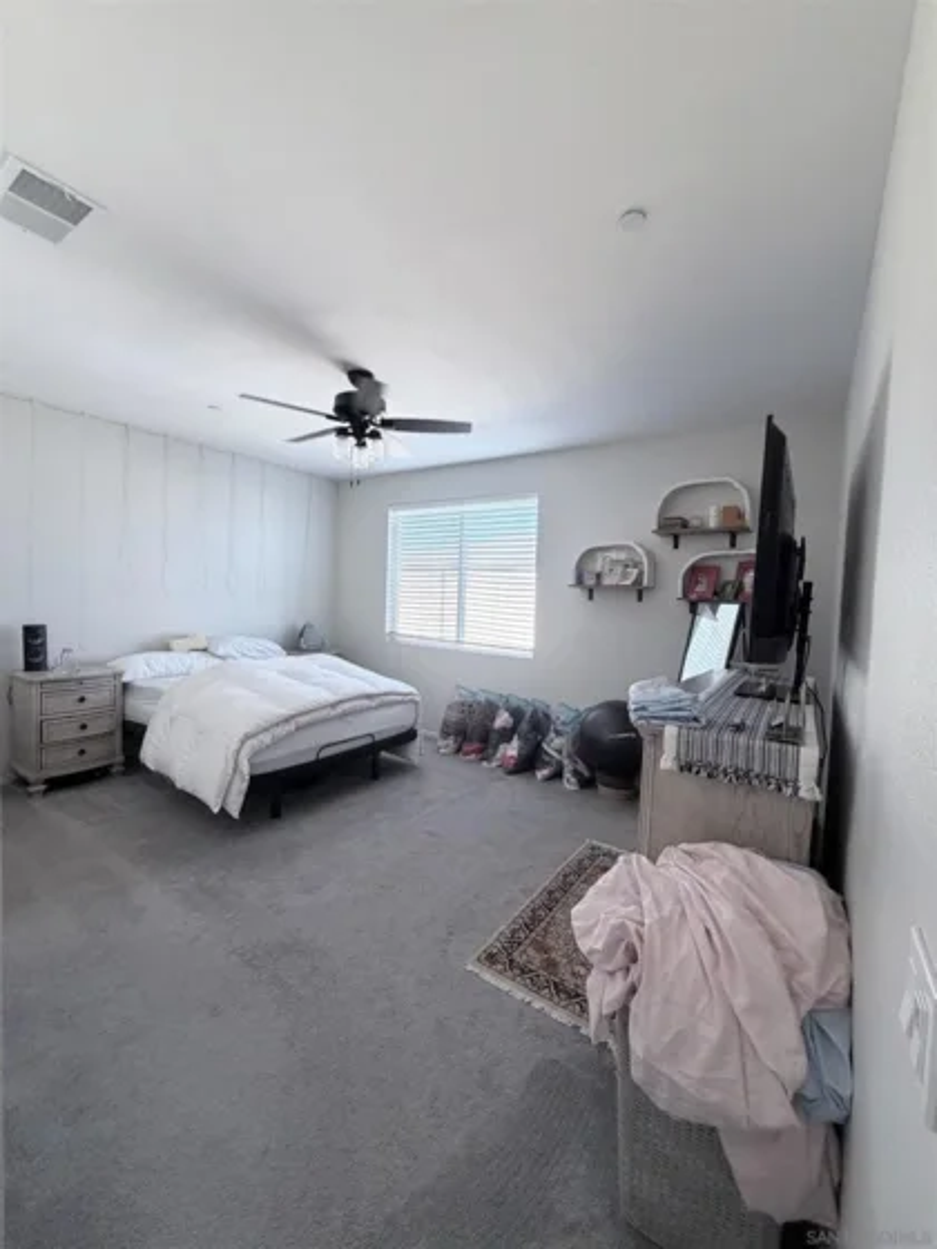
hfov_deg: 85.7
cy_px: 624
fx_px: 505
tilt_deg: -3.7
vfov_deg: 102.1
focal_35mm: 14
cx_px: 468
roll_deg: -2.9
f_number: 2.2
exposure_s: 1/121
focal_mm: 2.22
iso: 250
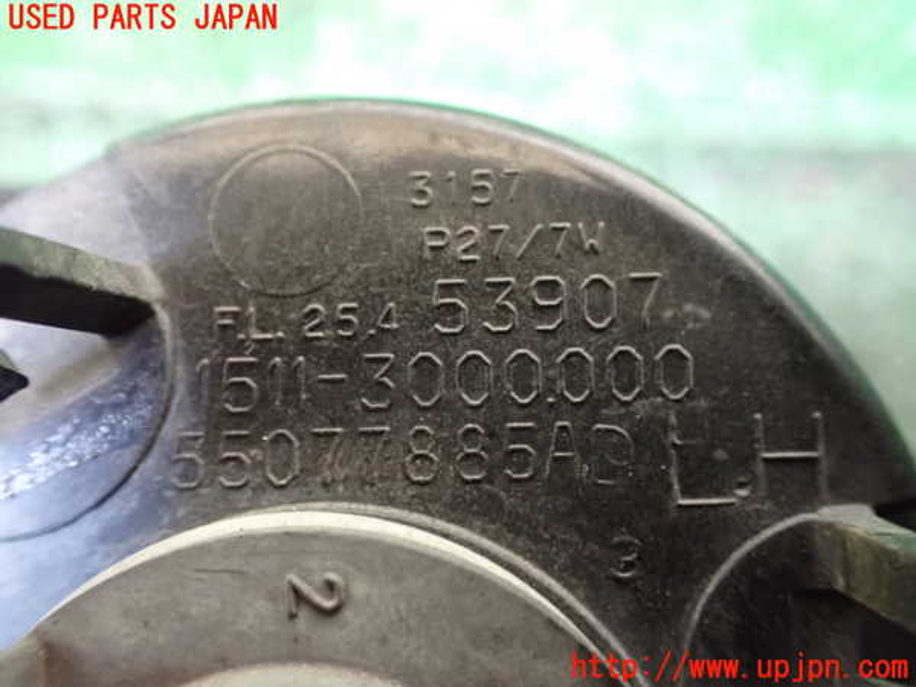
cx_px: 458
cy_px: 344
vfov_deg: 46.8
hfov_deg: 60.0
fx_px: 794
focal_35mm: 30
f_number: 2.3
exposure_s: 1/30
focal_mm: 5.4
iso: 1250
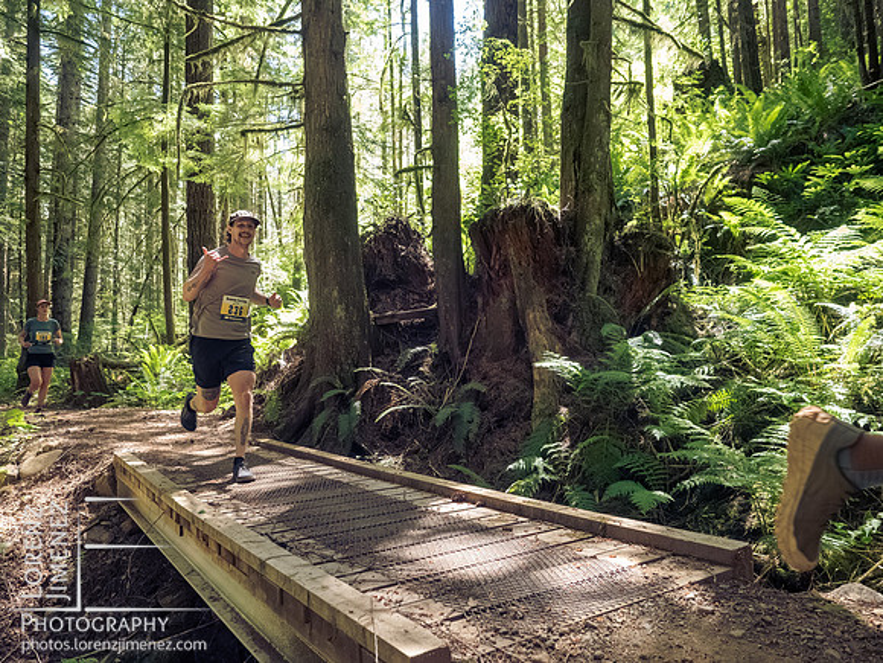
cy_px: 332
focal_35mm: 25
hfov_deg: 69.2
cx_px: 442
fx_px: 640
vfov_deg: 54.7
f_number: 2.8
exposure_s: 1/1000
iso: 5000
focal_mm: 12
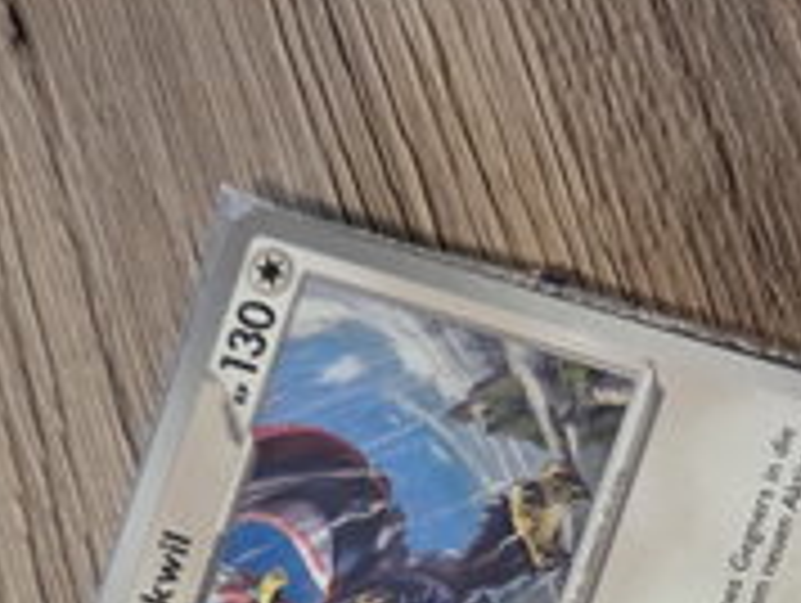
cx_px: 495
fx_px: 1854
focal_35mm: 80
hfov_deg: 24.3
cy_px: 767
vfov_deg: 17.4
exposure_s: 1/100
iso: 1000
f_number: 1.8
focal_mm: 5.4
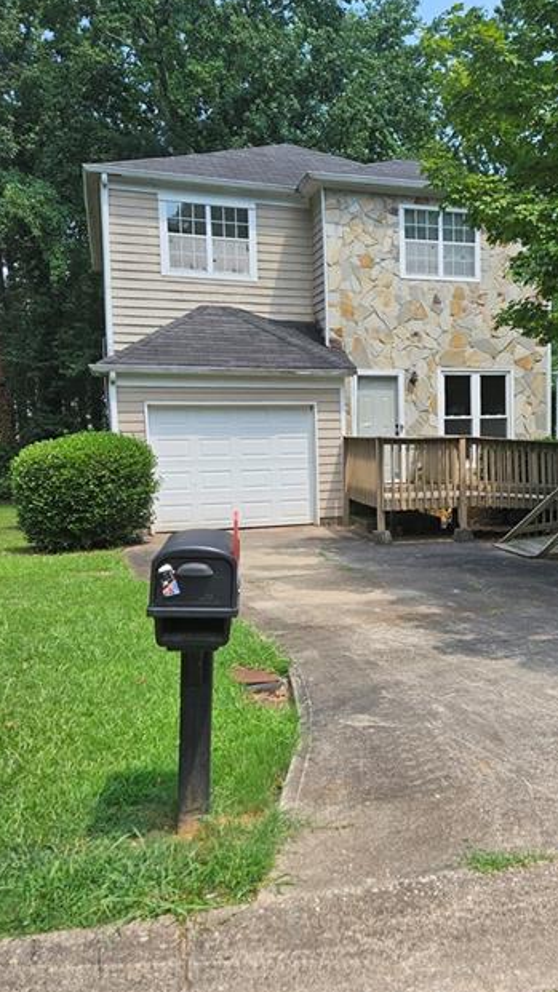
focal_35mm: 31
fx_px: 816
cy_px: 479
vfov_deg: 62.6
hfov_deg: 36.7
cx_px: 428
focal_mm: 5.4
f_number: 1.8
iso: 40
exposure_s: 1/1286
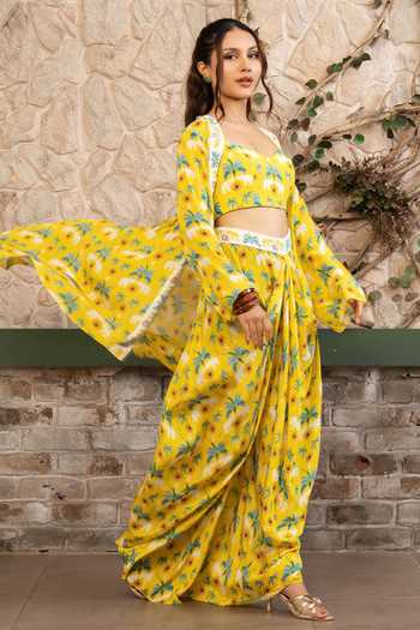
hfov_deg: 16.1
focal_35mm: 85
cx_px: 210
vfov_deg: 23.9
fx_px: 1487
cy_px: 315
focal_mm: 85
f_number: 8
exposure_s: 1/125
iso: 250
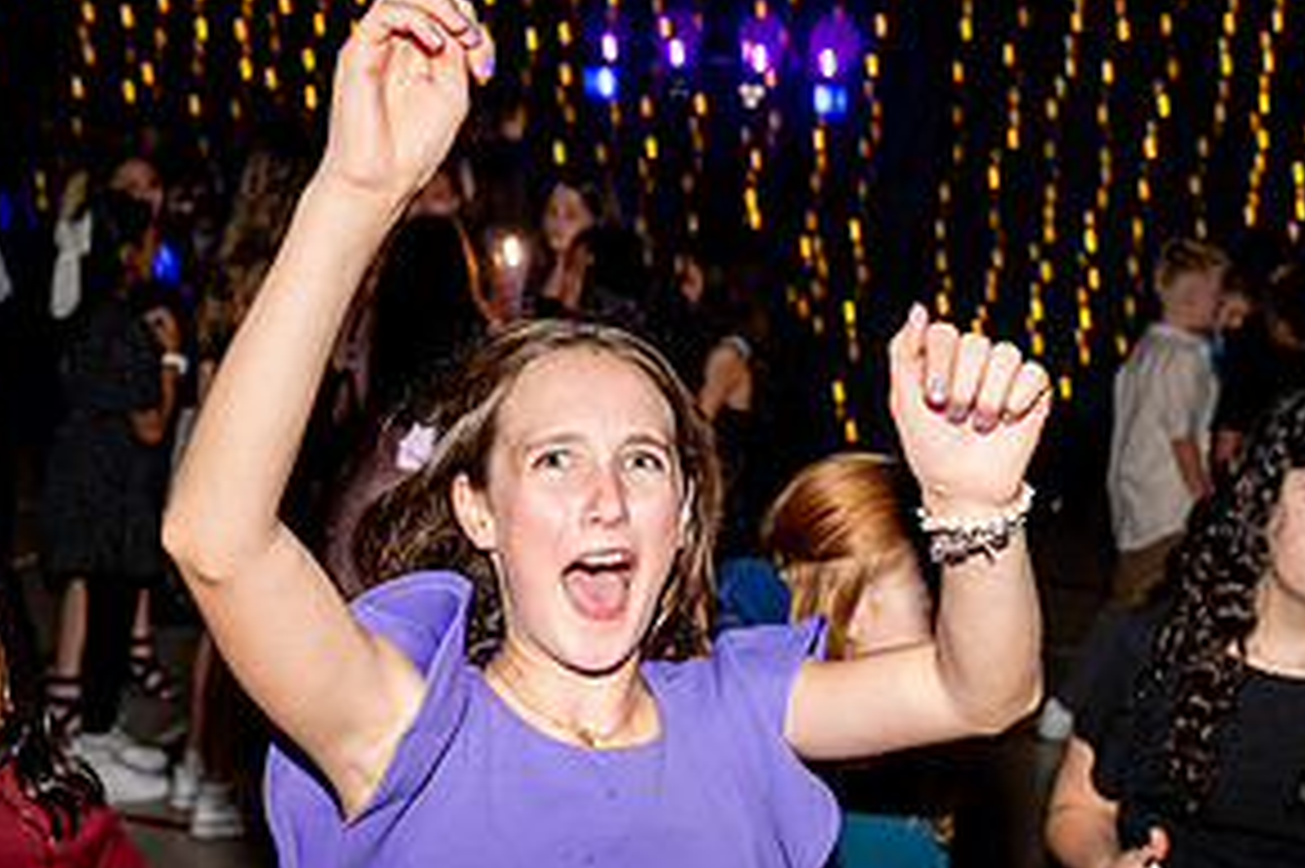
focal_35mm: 52
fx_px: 1884
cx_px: 675
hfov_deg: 38.2
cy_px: 524
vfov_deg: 25.9
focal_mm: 26
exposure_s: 1/100
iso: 1250
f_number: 4
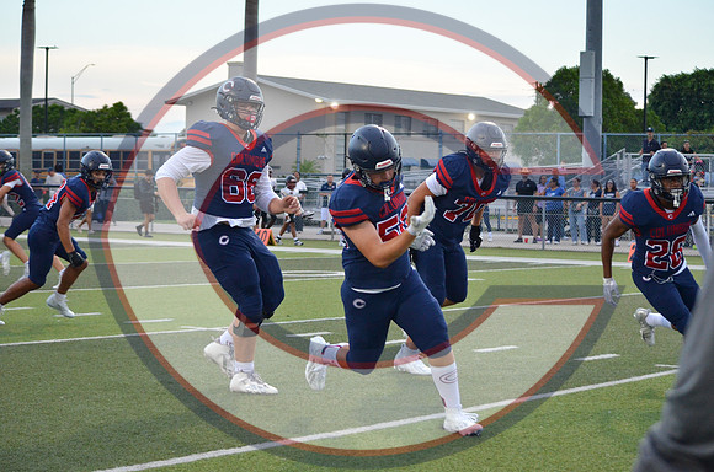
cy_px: 236
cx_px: 357
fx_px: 1633
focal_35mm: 82
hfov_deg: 24.7
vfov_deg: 16.5
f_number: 4.5
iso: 1600
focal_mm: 55
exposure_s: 1/500
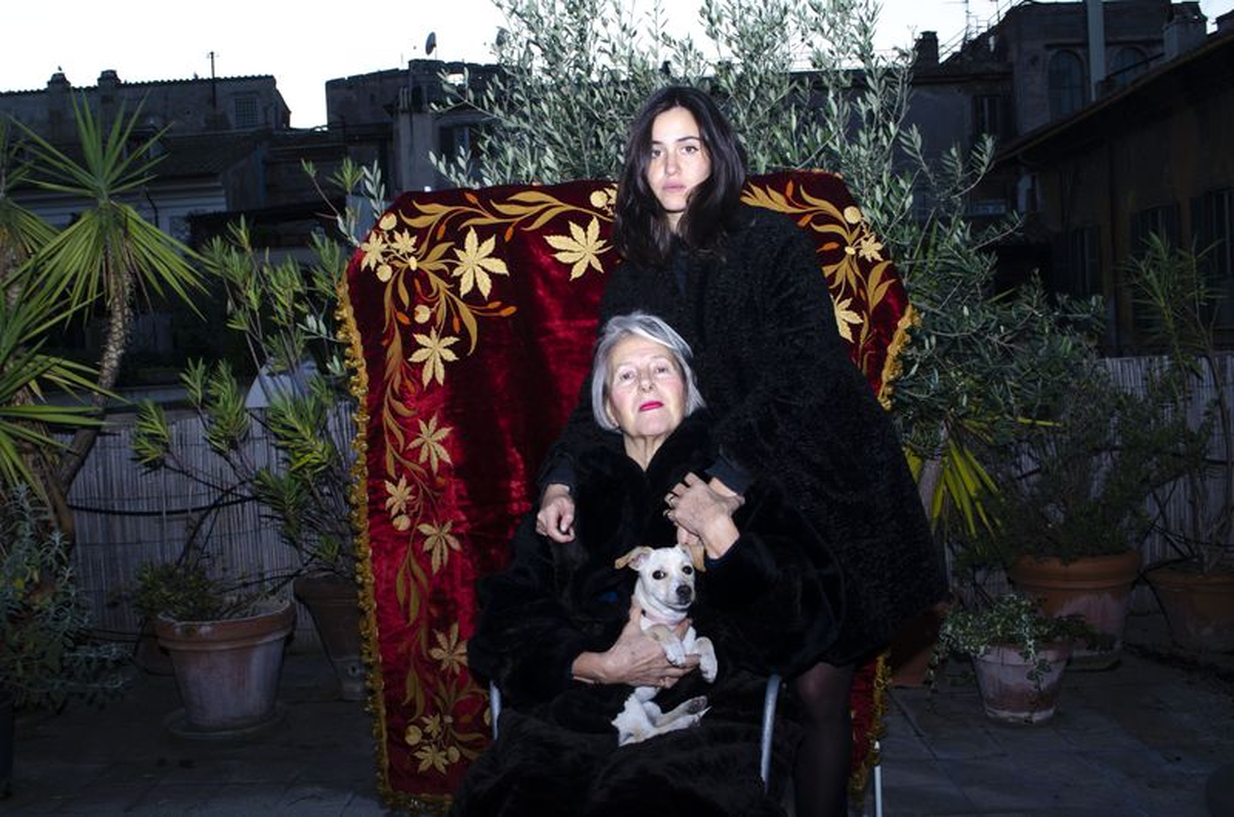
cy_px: 408
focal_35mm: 36
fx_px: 1232
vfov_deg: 36.7
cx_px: 617
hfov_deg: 53.2
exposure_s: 1/125
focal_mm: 24
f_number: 8
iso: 200
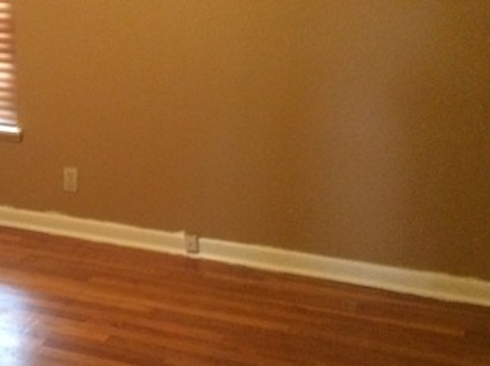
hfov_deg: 28.9
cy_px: 210
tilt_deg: -20.8
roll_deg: +1.3
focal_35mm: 65
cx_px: 65
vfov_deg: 22.5
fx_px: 918
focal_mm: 3.3
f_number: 2.4
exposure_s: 1/20
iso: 250
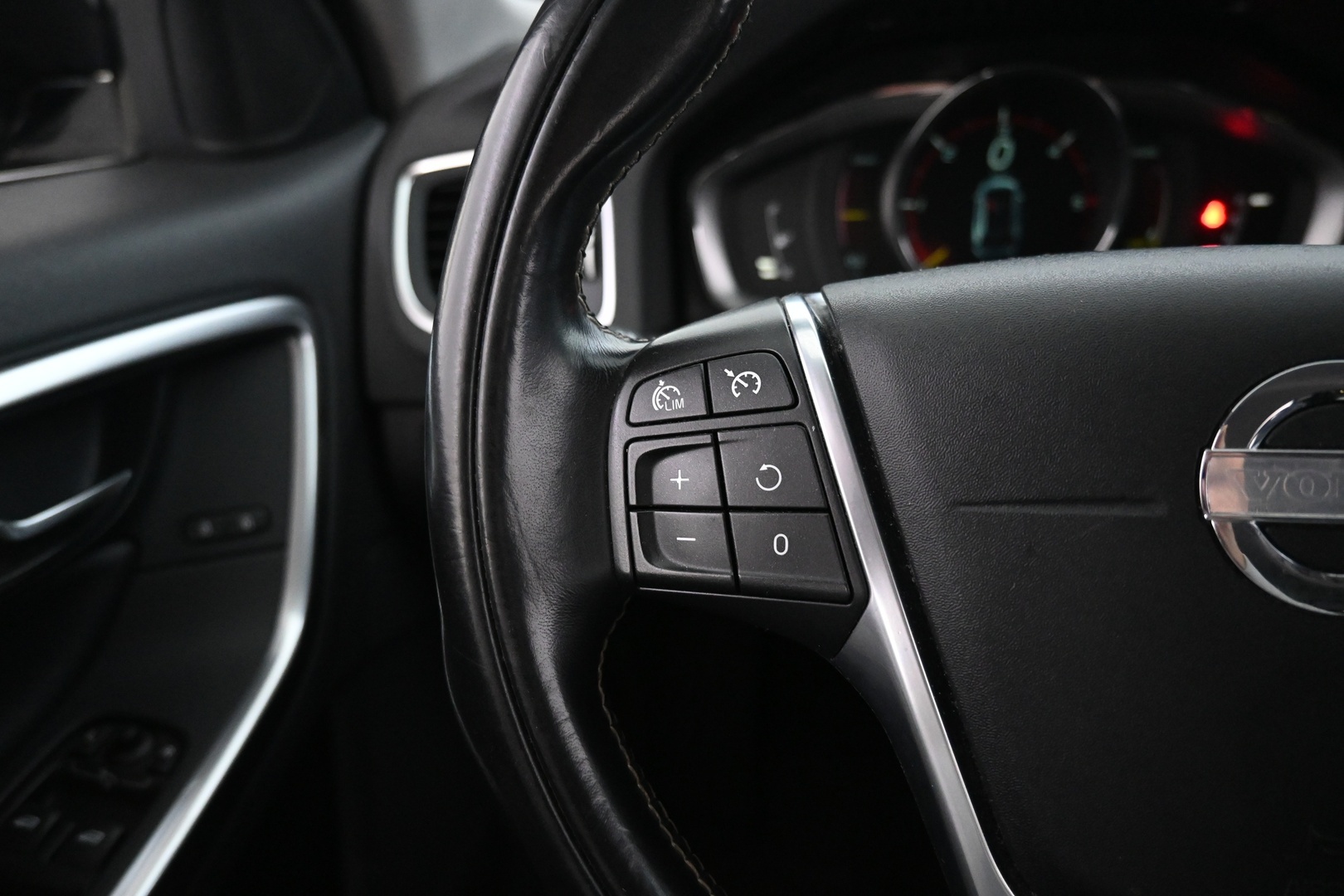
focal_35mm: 24
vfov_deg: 53.1
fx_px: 896
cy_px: 448
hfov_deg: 73.7
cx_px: 672
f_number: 3.5
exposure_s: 1/25
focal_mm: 16
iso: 4500
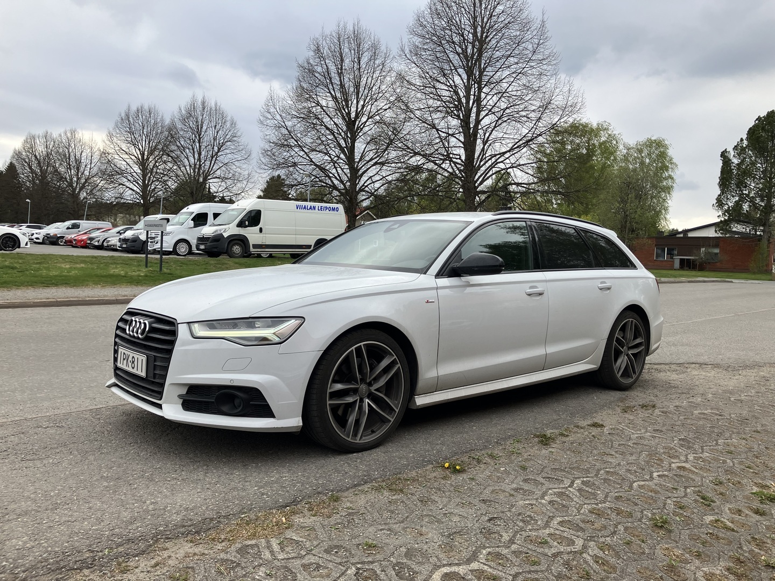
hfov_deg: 63.4
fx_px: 627
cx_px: 388
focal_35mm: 28
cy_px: 290
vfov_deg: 49.7
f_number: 1.8
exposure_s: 1/324
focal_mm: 3.99
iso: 32
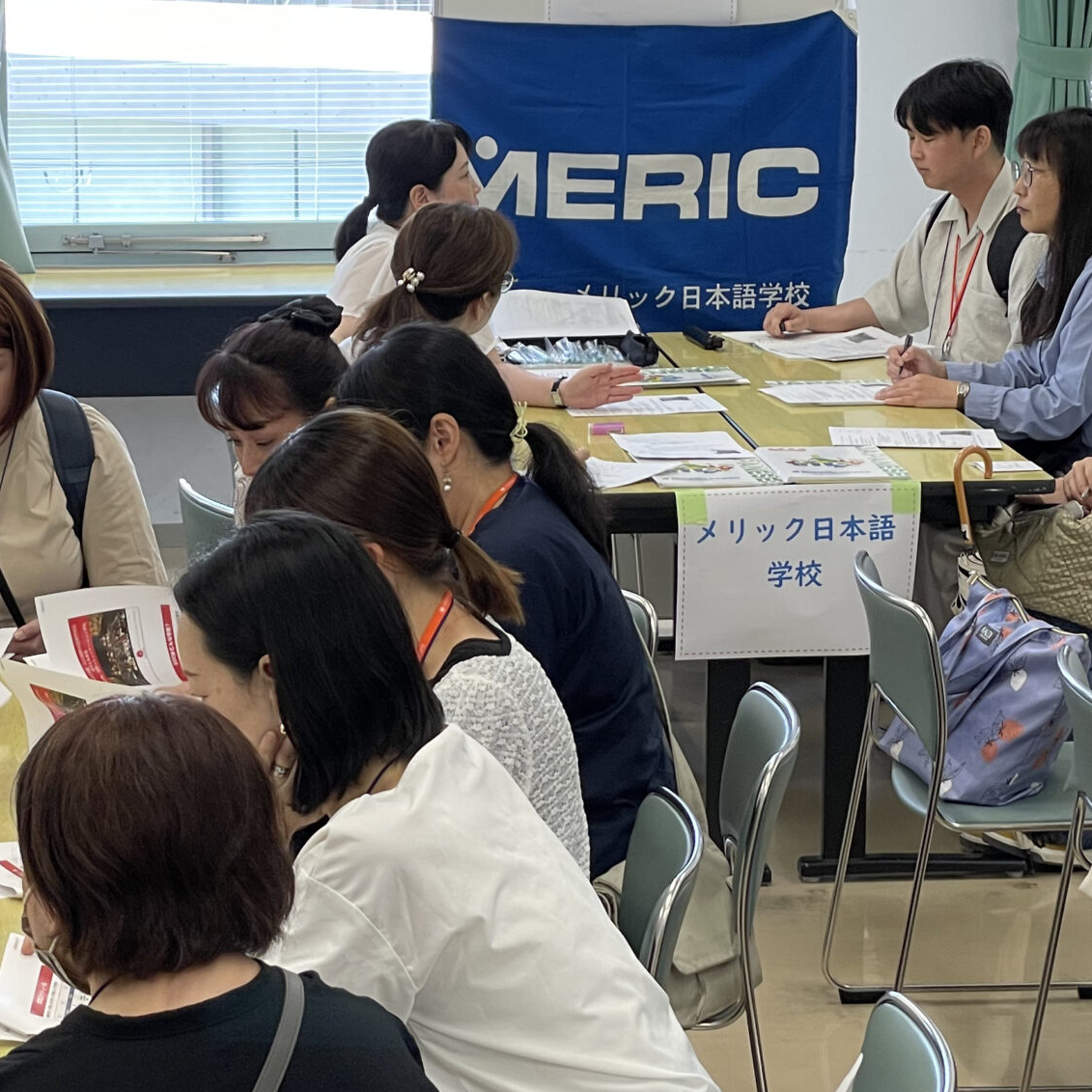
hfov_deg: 16.7
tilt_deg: -10.7
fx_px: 3712
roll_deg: +0.7
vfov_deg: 16.7
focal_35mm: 104
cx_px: 334
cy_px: 519
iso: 64
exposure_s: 1/99
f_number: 2
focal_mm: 6
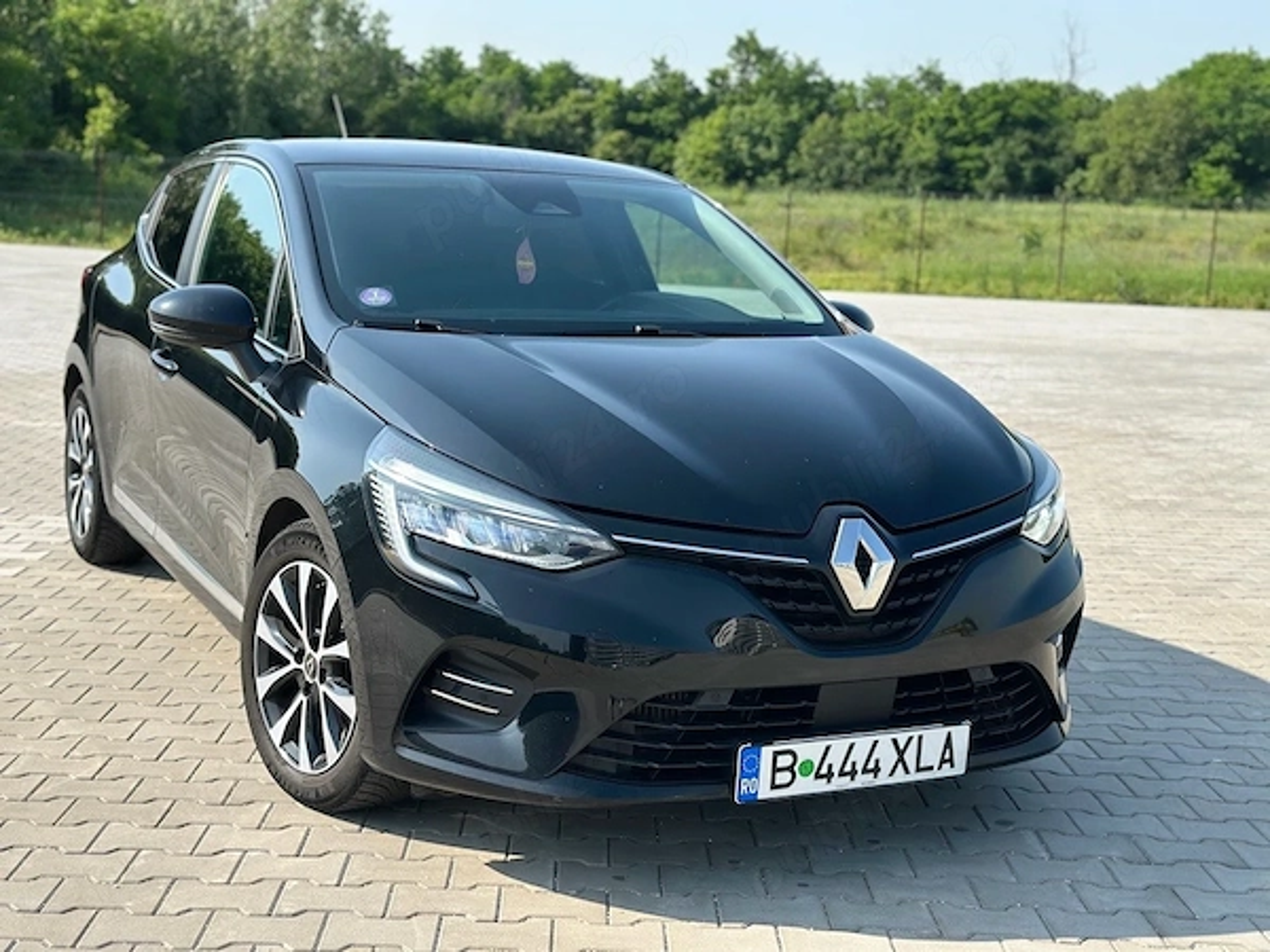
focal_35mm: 48
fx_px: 1761
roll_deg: -2.9
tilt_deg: -10.6
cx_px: 635
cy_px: 476
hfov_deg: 39.7
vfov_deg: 30.3
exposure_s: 1/2532
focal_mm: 6.86
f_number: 1.78
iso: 100
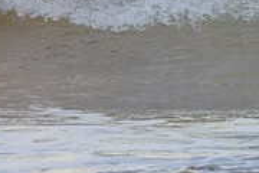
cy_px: -76
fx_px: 17366
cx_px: 401
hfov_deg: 0.9
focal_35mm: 2414
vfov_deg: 0.6
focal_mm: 500
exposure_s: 1/1000
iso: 1600
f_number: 5.6
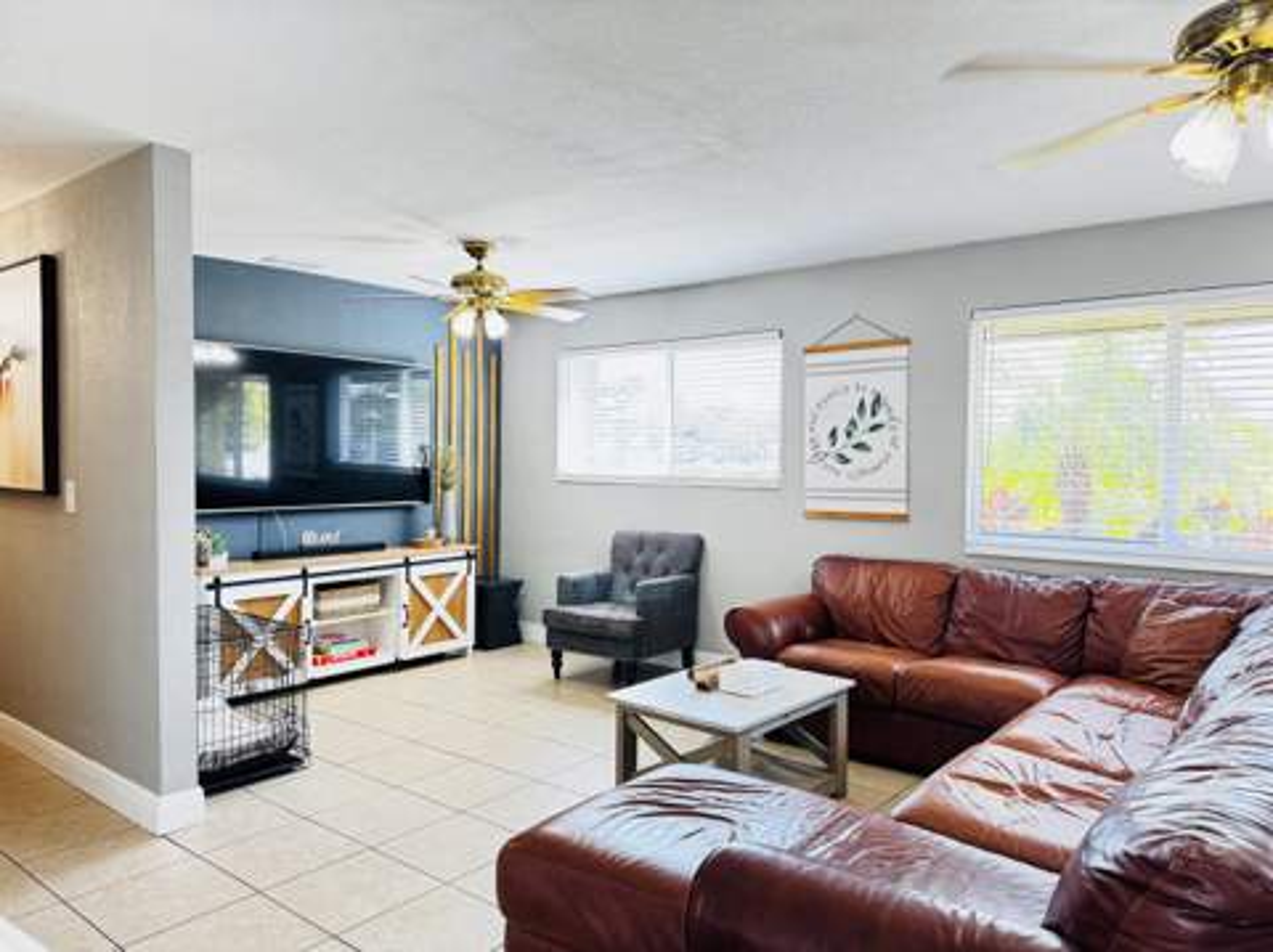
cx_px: 636
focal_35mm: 24
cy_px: 476
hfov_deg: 71.7
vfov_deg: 56.7
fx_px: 882
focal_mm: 6.76
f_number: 1.78
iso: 250
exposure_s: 1/60
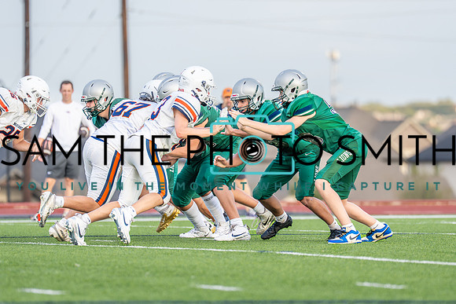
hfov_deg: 6.1
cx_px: 246
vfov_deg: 4.1
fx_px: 4260
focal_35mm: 336
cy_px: 165
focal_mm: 200
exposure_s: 1/1600
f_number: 2.8
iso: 500
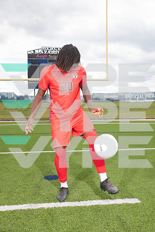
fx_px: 220
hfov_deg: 38.9
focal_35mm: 34
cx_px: 78
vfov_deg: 55.8
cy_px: 116
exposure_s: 1/400
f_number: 7.1
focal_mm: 34
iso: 125
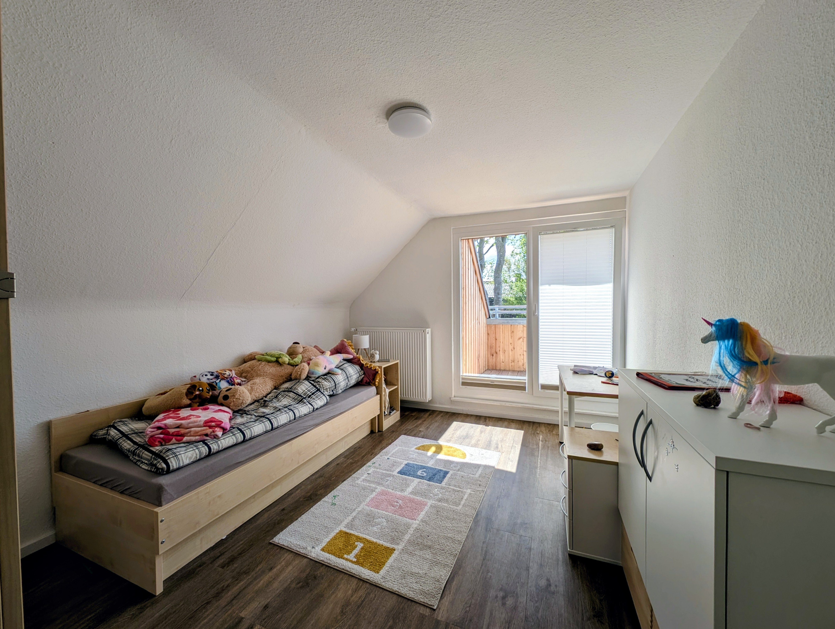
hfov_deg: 110.5
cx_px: 418
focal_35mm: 12
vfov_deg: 94.6
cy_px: 314
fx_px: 290
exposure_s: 1/1030
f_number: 1.95
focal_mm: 2.23
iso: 44
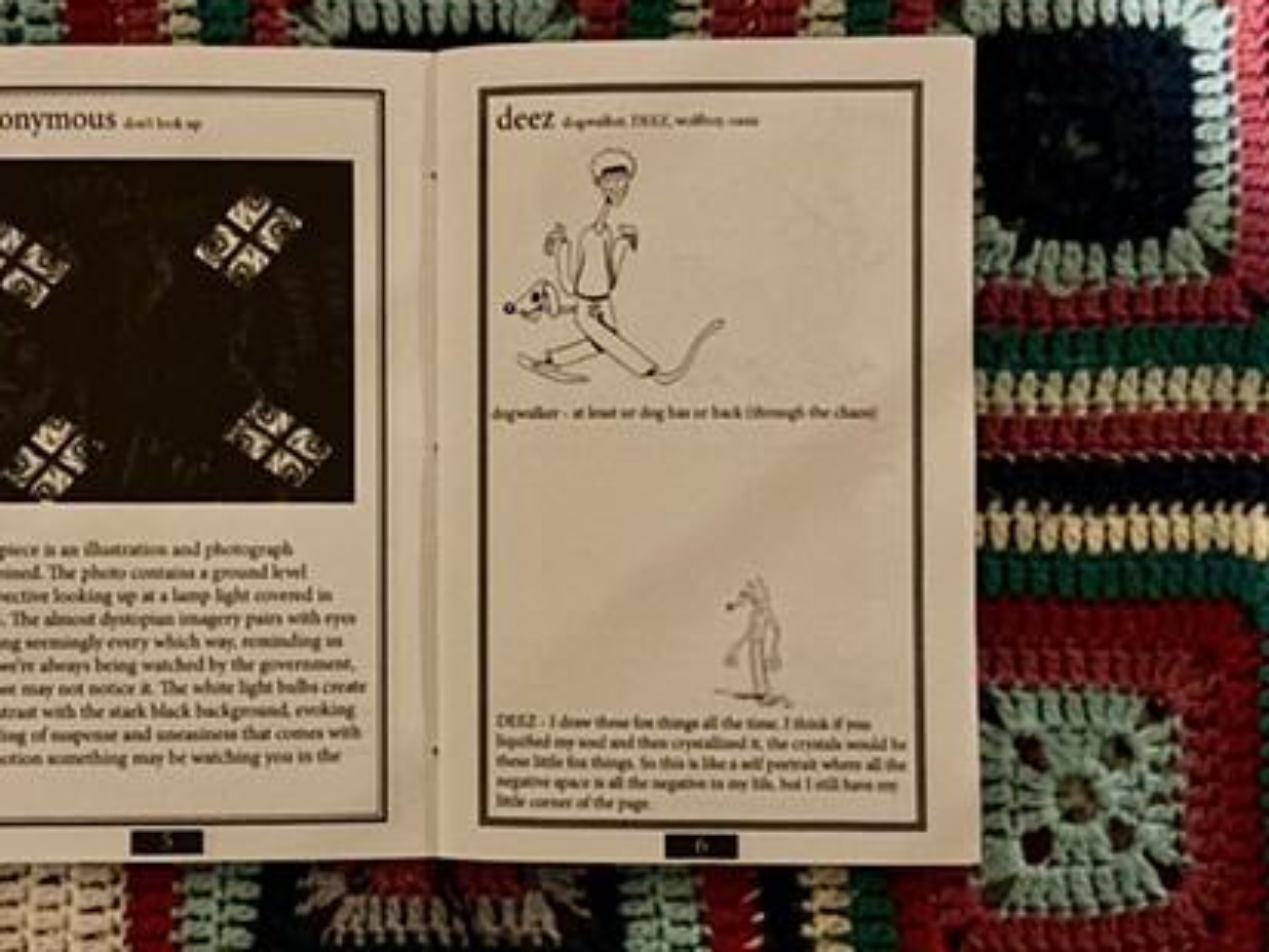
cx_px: 419
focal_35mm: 45
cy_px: 511
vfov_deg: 32.2
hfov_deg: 41.5
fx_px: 1650
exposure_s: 1/20
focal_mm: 3
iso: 500
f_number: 1.8
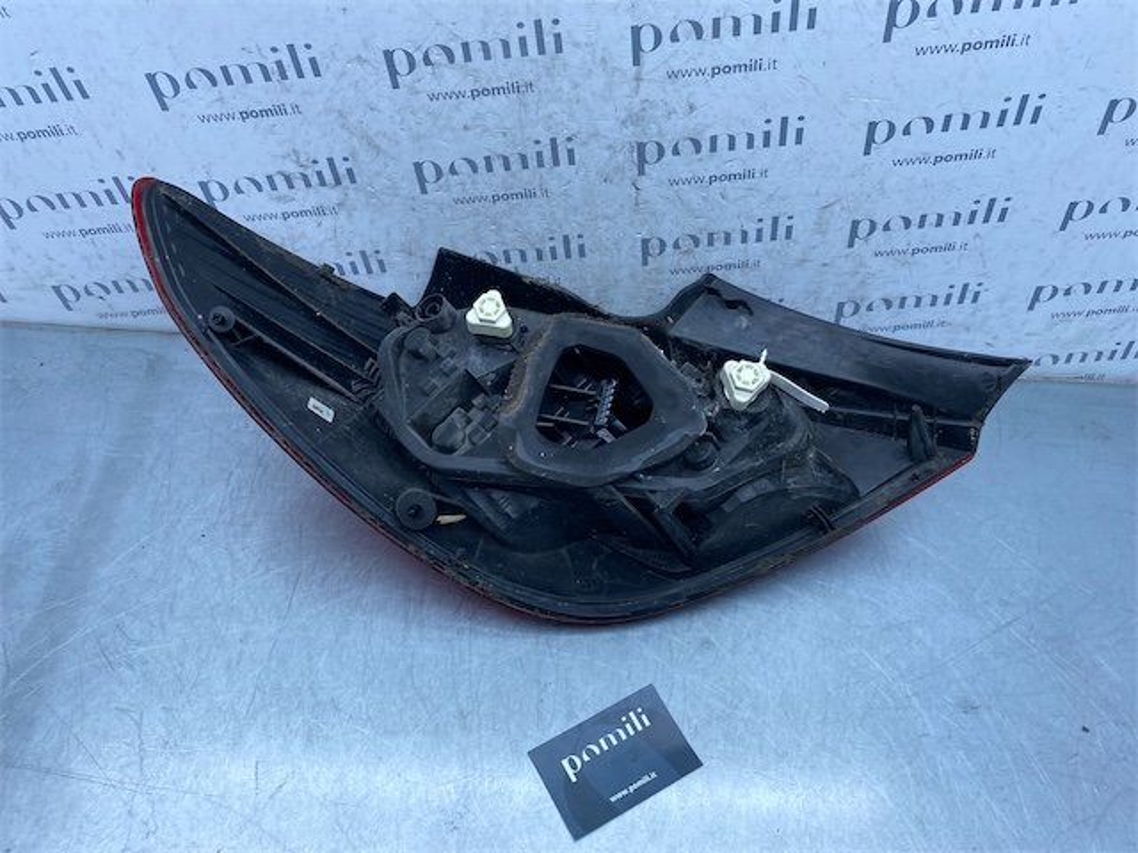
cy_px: 426
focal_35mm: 26
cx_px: 569
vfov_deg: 53.1
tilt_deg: -51.4
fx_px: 855
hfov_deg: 67.3
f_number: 1.8
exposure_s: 1/733
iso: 32
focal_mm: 4.25
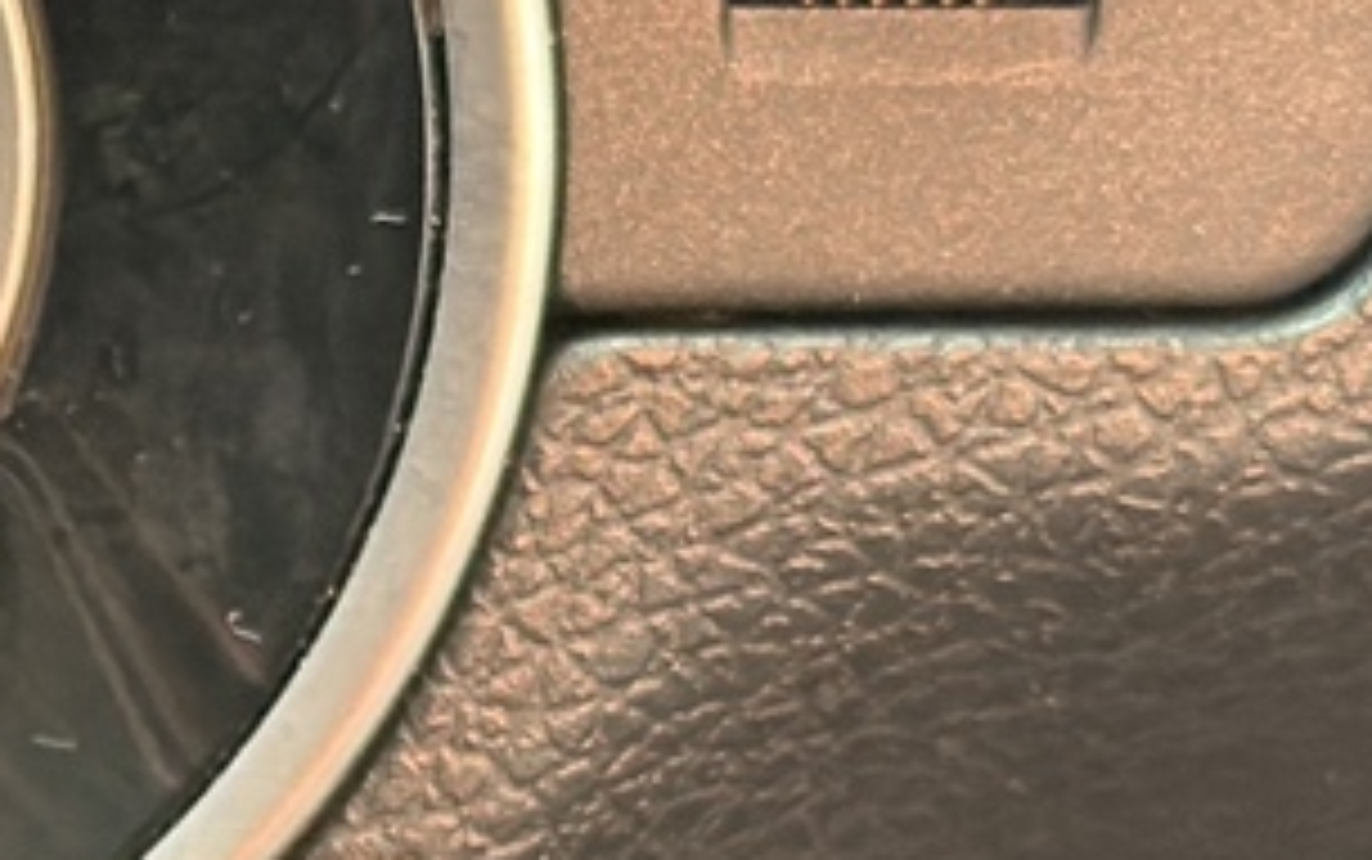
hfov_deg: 9.5
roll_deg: +0.4
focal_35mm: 215
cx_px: -715
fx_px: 8044
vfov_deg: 6.1
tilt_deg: -2.9
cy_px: 973
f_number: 1.78
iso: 250
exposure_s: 1/41
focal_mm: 6.76
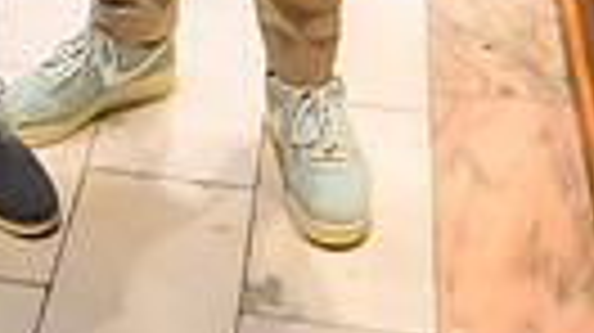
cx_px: 50
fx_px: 1574
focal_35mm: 100
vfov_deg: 10.0
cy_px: -567
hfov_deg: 20.9
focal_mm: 28
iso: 9000
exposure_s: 1/100
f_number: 2.8
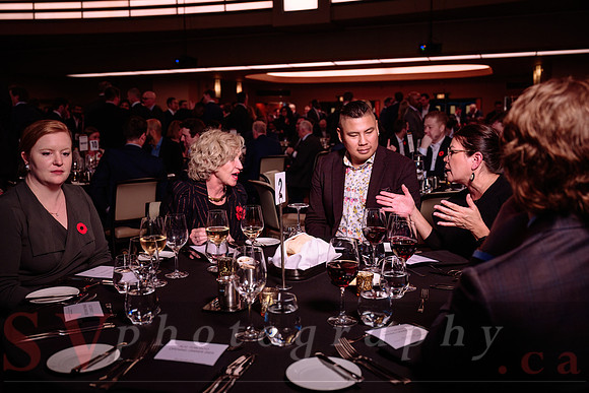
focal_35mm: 35
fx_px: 565
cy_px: 196
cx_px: 294
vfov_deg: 38.4
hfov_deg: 55.1
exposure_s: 1/60
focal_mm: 34.5
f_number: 3.5
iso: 800
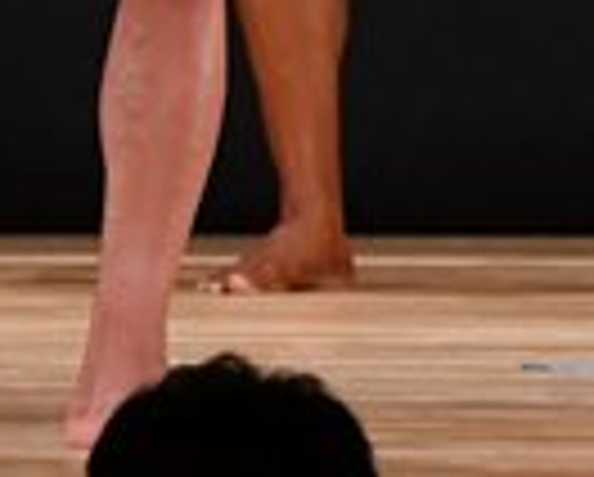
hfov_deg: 1.6
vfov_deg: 1.3
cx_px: 178
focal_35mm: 1238
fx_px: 21796
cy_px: -616
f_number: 5.6
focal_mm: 150
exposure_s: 1/400
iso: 3200
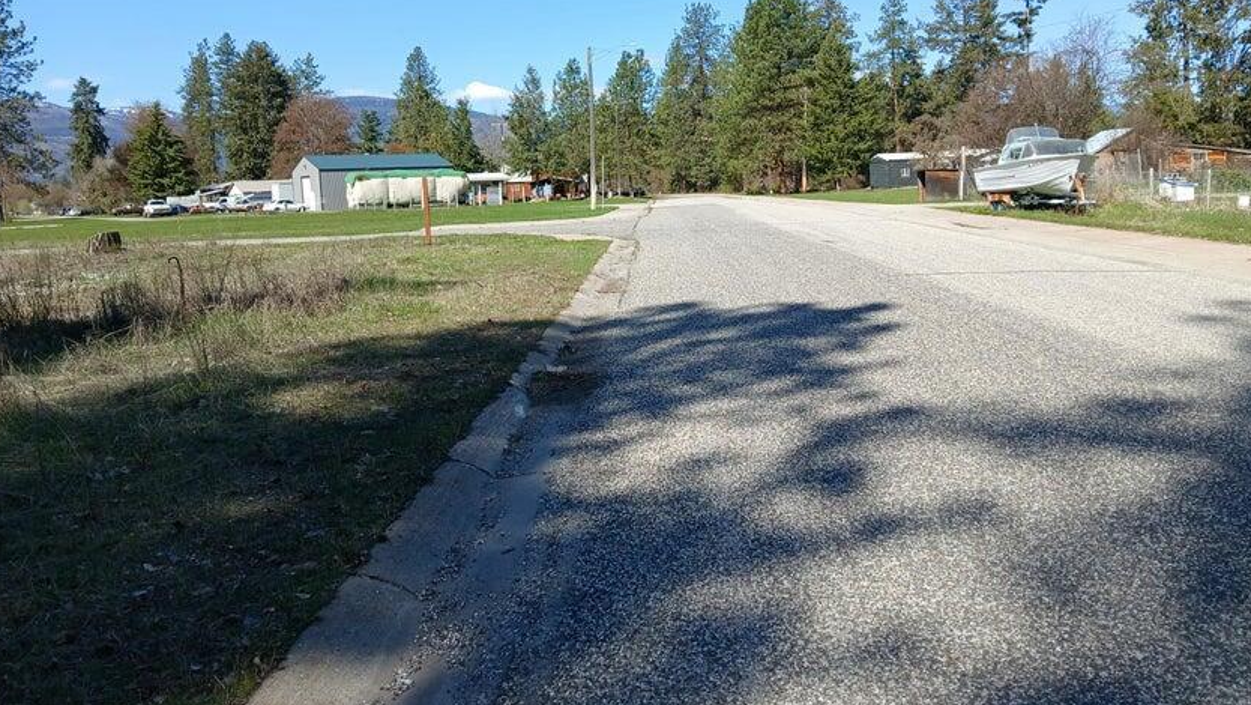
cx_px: 624
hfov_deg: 66.1
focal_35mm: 29
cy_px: 254
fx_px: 962
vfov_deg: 39.9
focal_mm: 3.98
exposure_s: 1/416
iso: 20
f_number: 1.8
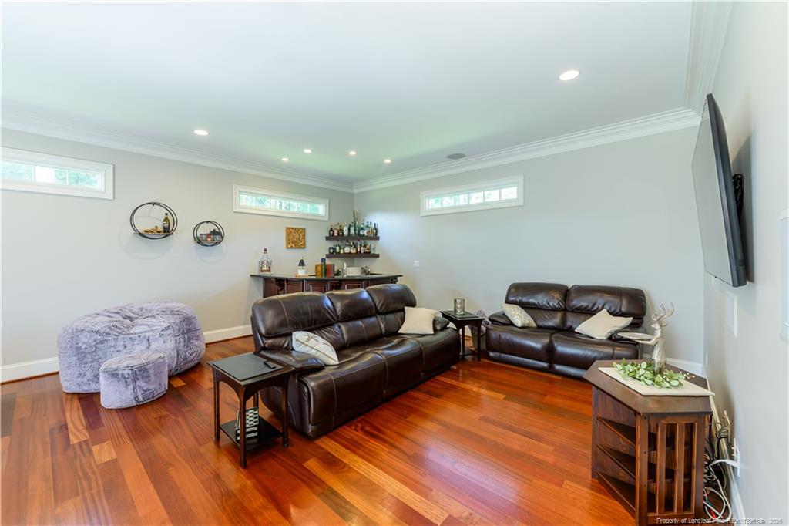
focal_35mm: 14
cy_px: 263
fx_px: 307
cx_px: 394
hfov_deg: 104.3
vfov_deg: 81.2
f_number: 8
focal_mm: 14
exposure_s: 1/15
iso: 64
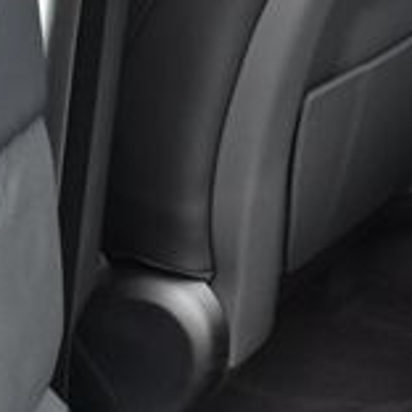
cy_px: -11
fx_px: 1697
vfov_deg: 13.6
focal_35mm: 126
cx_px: 642
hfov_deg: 13.0
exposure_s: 1/250
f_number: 5.6
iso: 400
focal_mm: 18
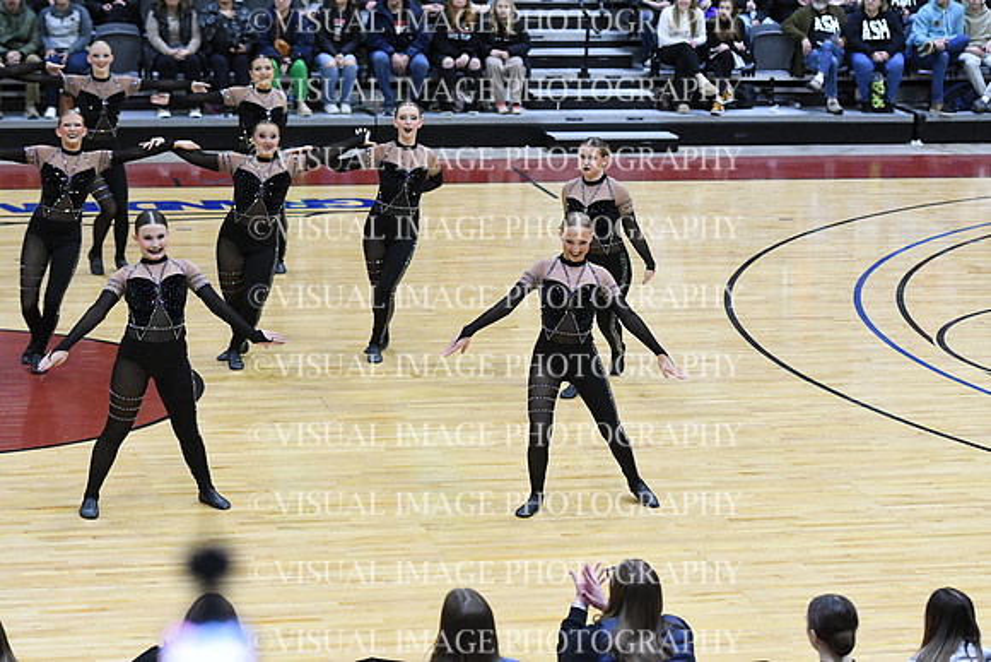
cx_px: 496
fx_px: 2891
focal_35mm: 105
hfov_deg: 19.5
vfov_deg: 13.0
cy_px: 331
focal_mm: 70
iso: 3200
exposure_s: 1/400
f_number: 2.8
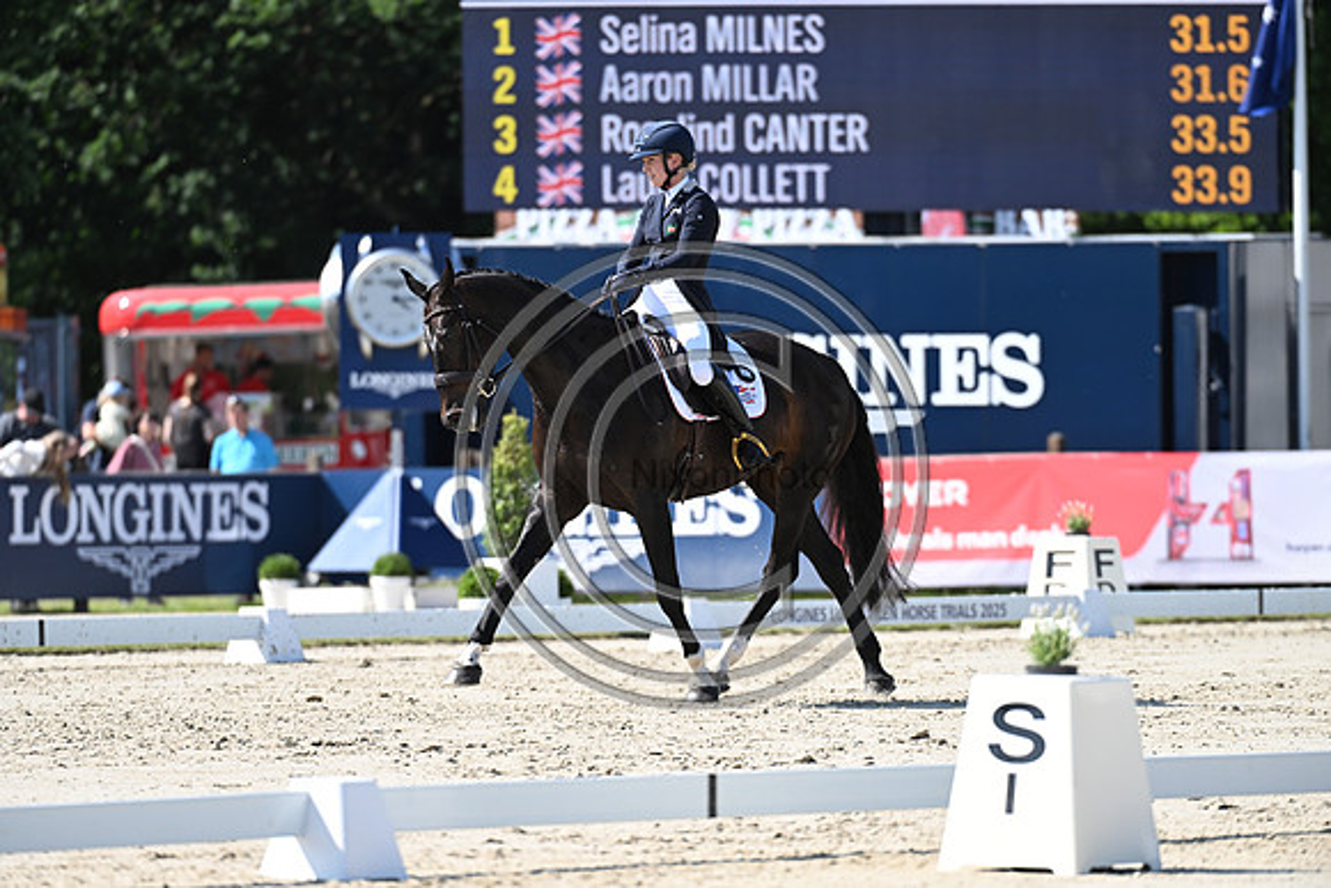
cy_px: 444
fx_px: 14792
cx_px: 666
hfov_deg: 5.2
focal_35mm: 400
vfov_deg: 3.4
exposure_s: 1/1600
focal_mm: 400
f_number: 5
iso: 640
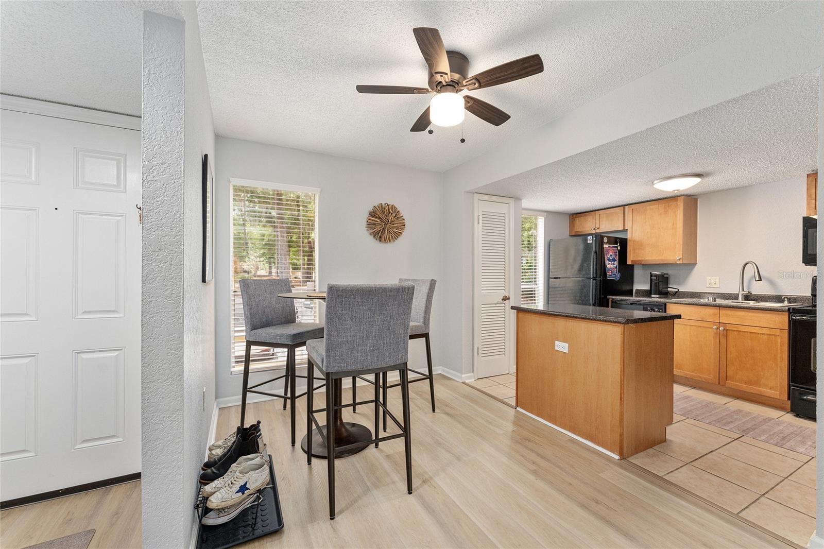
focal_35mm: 15
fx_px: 339
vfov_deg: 78.1
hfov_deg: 101.2
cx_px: 412
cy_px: 274
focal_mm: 14.8
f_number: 7.1
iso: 640
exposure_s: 1/30
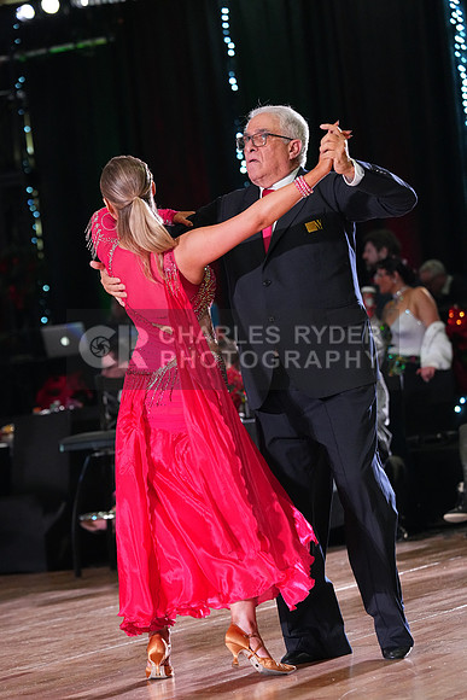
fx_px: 2839
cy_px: 350
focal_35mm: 146
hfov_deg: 9.4
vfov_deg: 14.1
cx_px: 234
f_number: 4.5
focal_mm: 146
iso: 6400
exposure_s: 1/400
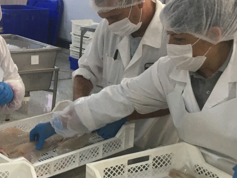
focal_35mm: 65
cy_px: 132
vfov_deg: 22.4
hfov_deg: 28.6
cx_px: 20
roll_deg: -0.8
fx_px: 445
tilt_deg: -20.5
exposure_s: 1/33
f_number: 2.2
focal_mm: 4.15
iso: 100
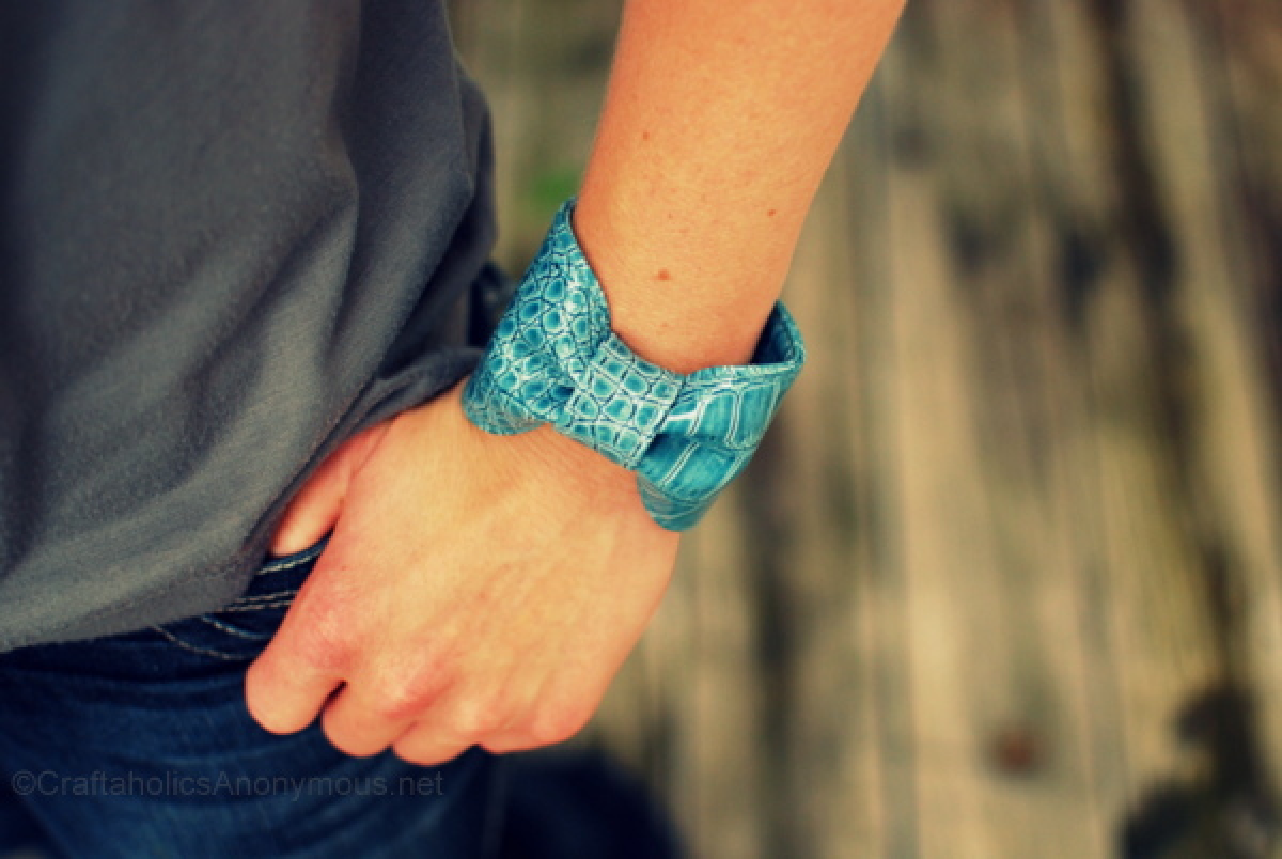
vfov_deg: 25.8
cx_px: 641
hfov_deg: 37.8
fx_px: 1872
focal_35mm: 52
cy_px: 430
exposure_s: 1/1000
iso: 400
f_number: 2.2
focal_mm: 35
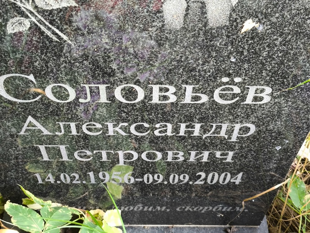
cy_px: 116
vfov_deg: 29.1
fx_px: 448
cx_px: 155
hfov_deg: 38.2
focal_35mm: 50
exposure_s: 1/40
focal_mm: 4.71
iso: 250
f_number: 1.7
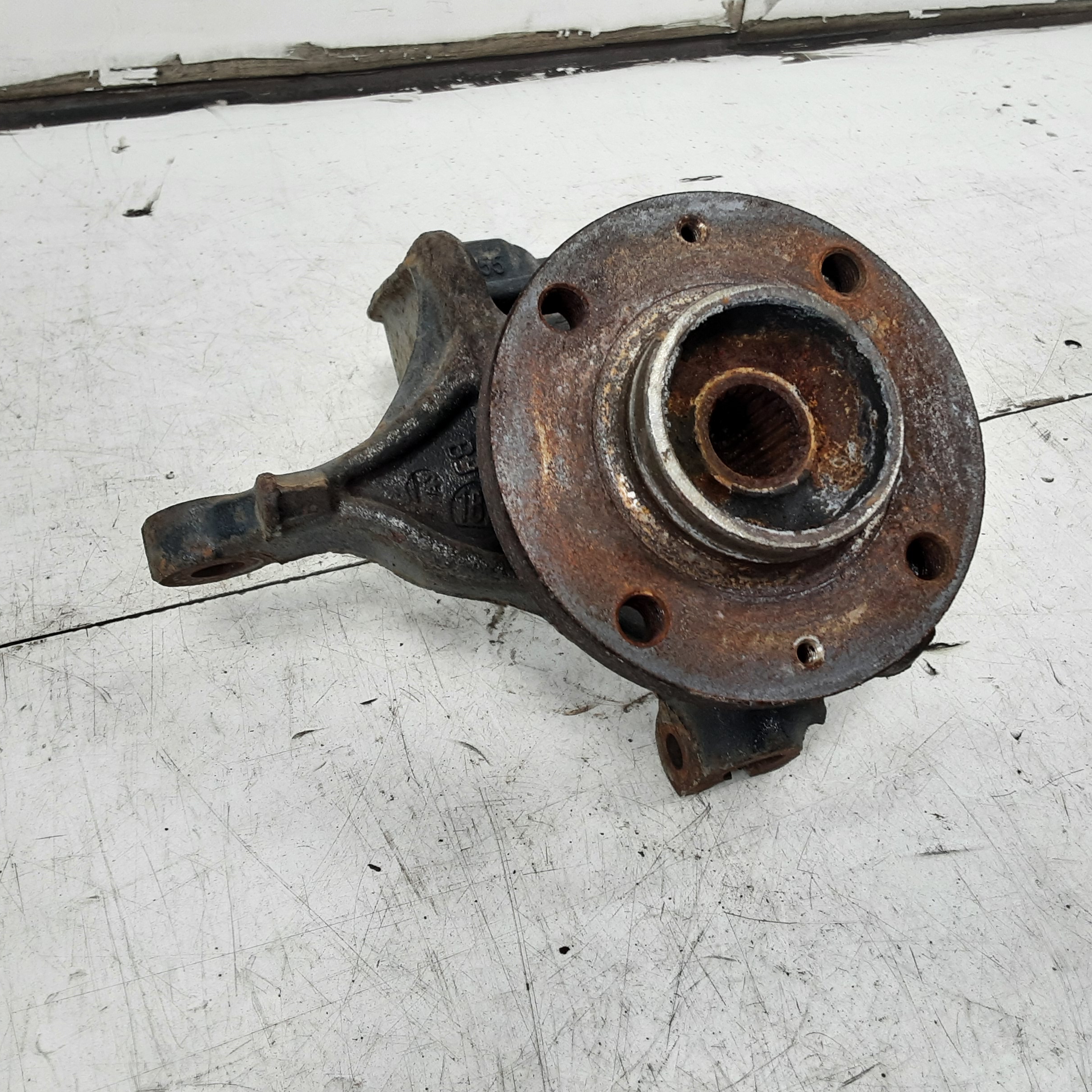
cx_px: 554
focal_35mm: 32
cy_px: 547
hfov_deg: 51.1
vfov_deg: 51.1
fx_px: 1142
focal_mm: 2.91
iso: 64
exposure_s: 1/50
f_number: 1.9
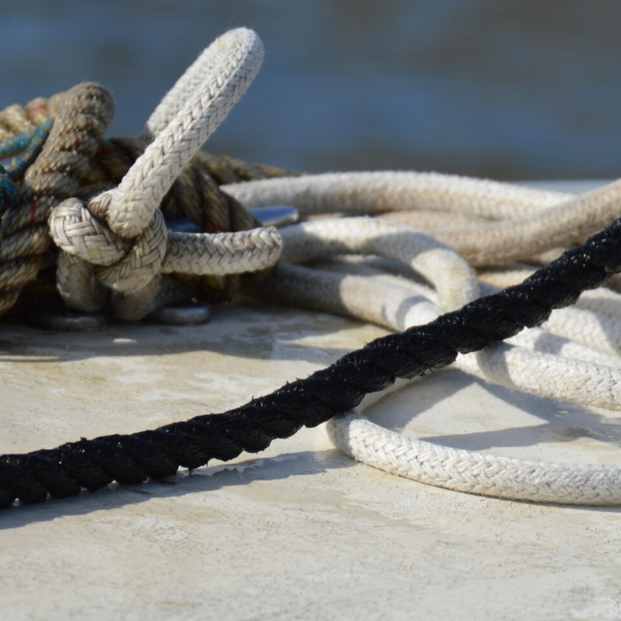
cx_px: 546
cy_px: 310
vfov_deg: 3.7
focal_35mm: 471
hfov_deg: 3.7
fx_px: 9560
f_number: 5.6
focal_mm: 140
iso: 100
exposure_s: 1/500
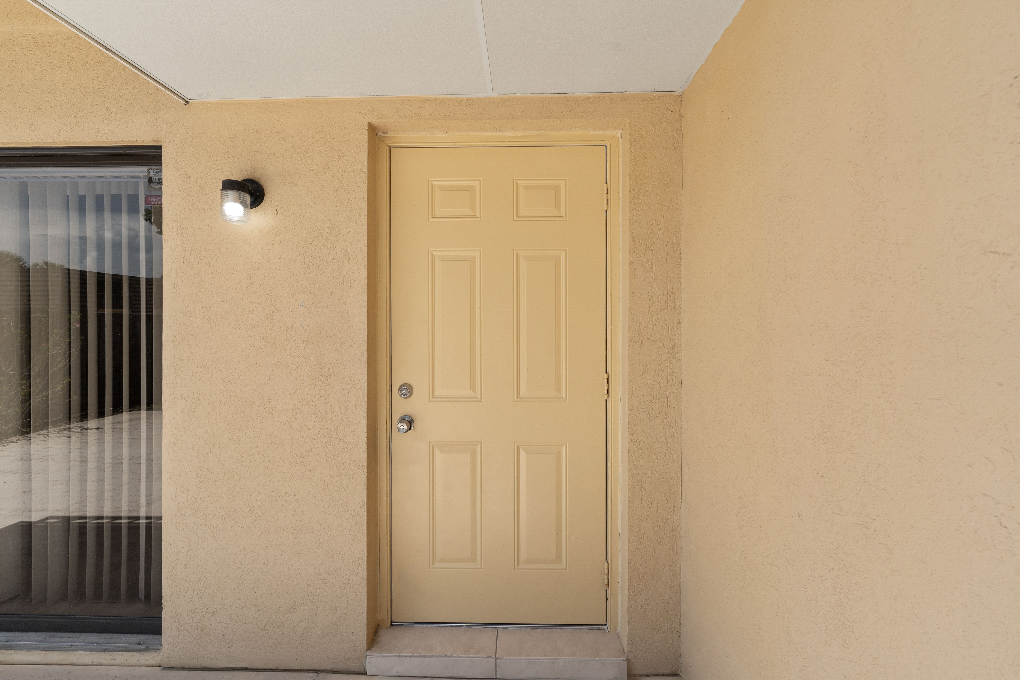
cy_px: 340
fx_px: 397
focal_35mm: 14
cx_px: 510
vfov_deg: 81.2
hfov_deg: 104.3
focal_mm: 14
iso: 250
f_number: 9
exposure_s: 1/400
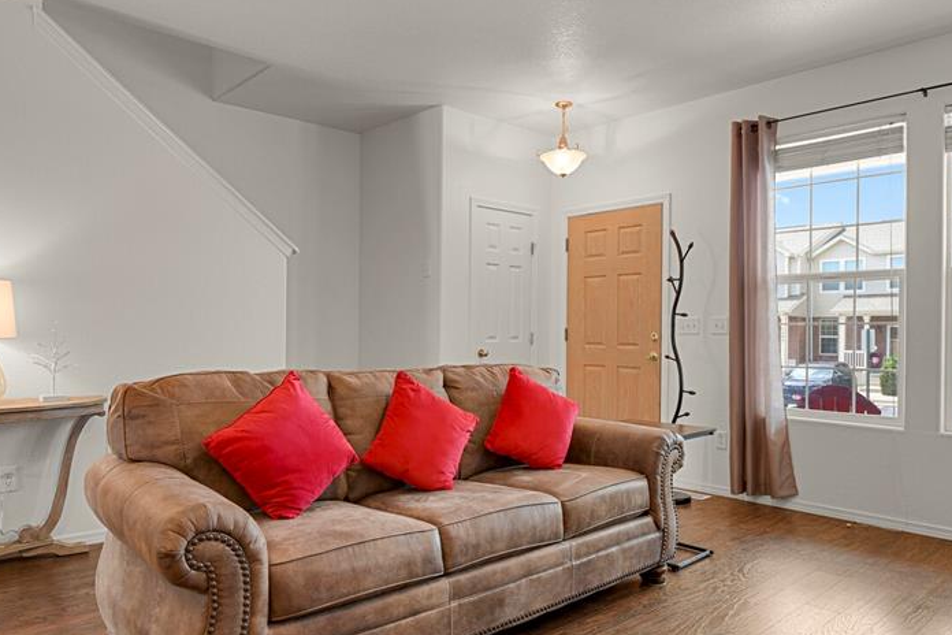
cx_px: 486
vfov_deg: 51.3
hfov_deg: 71.5
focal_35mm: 25
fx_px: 661
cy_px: 338
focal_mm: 17
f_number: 6.3
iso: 250
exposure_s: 1.6
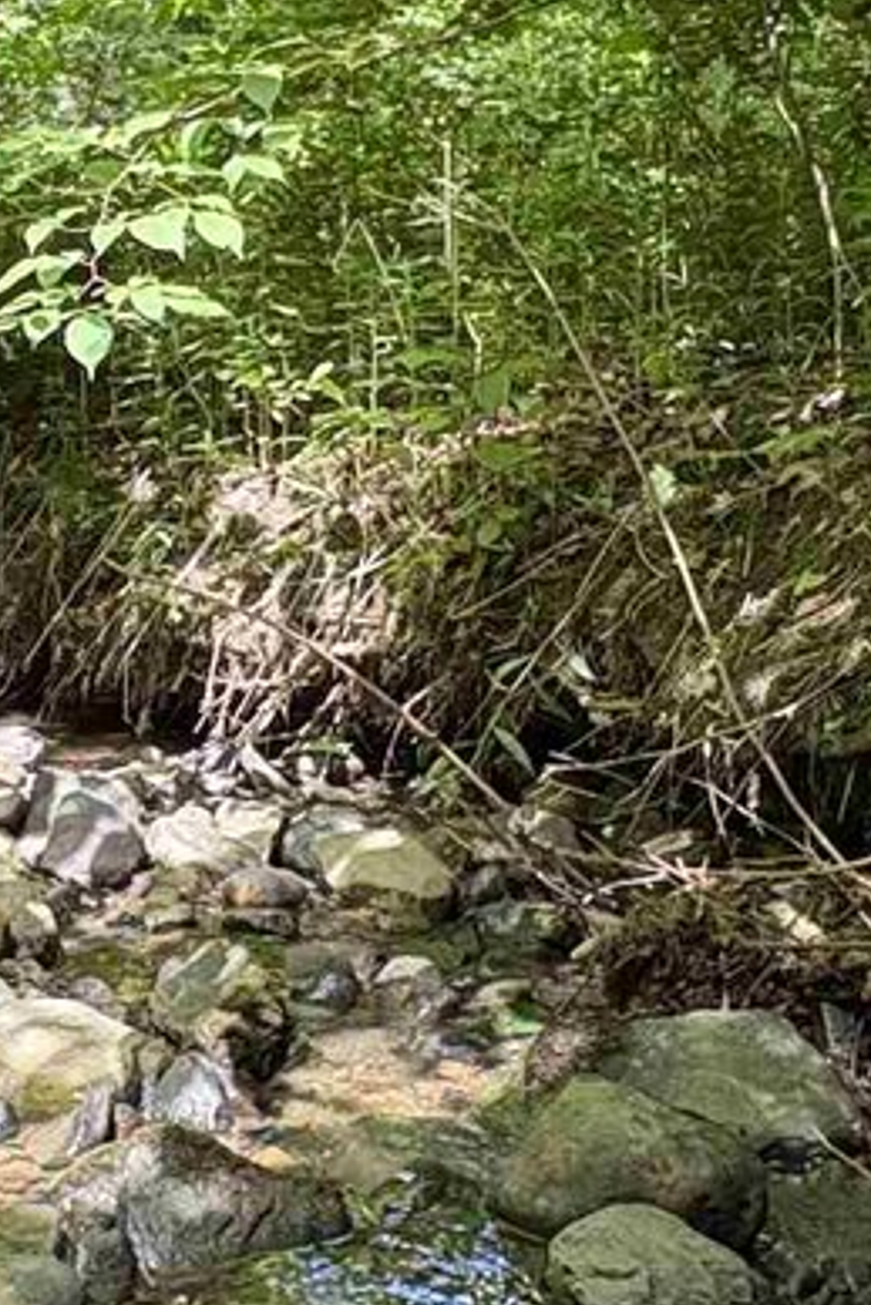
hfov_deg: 22.0
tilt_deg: -8.8
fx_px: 2175
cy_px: 538
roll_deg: +2.9
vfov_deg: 33.3
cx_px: 64
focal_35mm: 60
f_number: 2.2
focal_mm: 2.22
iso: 80
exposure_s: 1/99
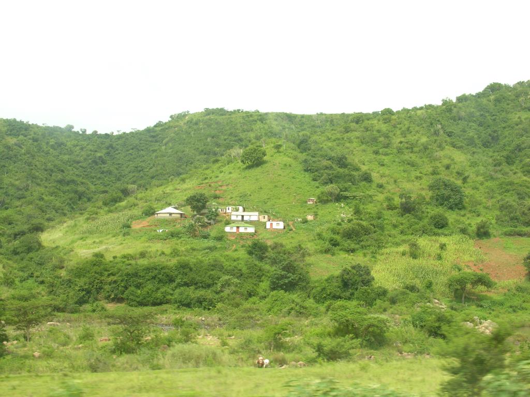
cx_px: 265
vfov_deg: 29.1
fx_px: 766
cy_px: 198
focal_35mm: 50
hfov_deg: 38.2
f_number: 5.5
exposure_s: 1/106
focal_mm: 12.7
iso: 50
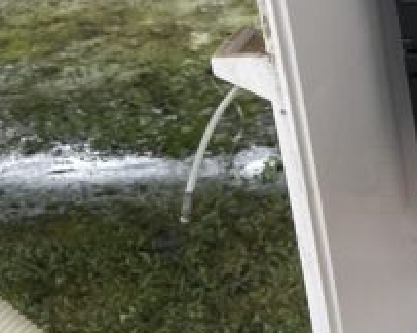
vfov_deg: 11.8
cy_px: -166
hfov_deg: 12.5
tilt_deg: -21.8
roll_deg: -0.2
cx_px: 963
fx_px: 1541
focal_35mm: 125
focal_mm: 4.2
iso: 64
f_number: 1.6
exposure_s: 1/121
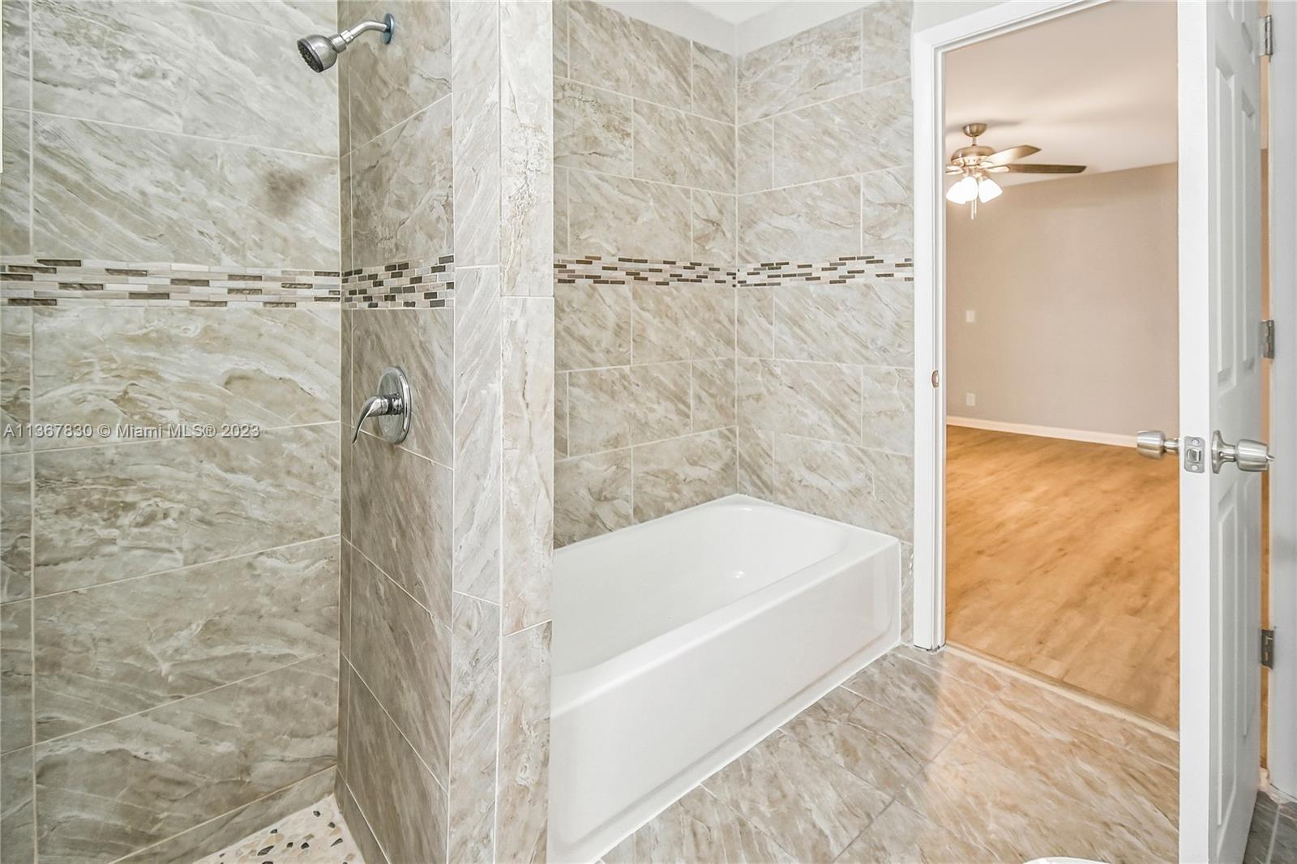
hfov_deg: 100.4
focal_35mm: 15
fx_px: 540
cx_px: 648
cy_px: 432
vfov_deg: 77.3
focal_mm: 10
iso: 400
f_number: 5.6
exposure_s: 1/15
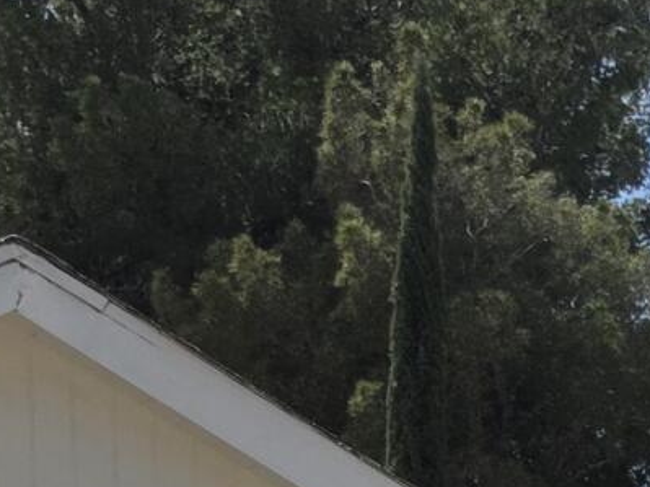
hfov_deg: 10.2
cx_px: 1486
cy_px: 1241
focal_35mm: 173
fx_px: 3248
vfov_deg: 7.8
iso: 64
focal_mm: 6.5
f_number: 1.4
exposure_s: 1/7622
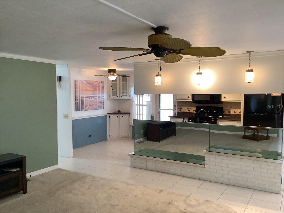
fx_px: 254
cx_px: 142
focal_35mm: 31
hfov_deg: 58.4
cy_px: 106
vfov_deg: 45.4
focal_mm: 3.3
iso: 250
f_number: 2.4
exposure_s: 1/60
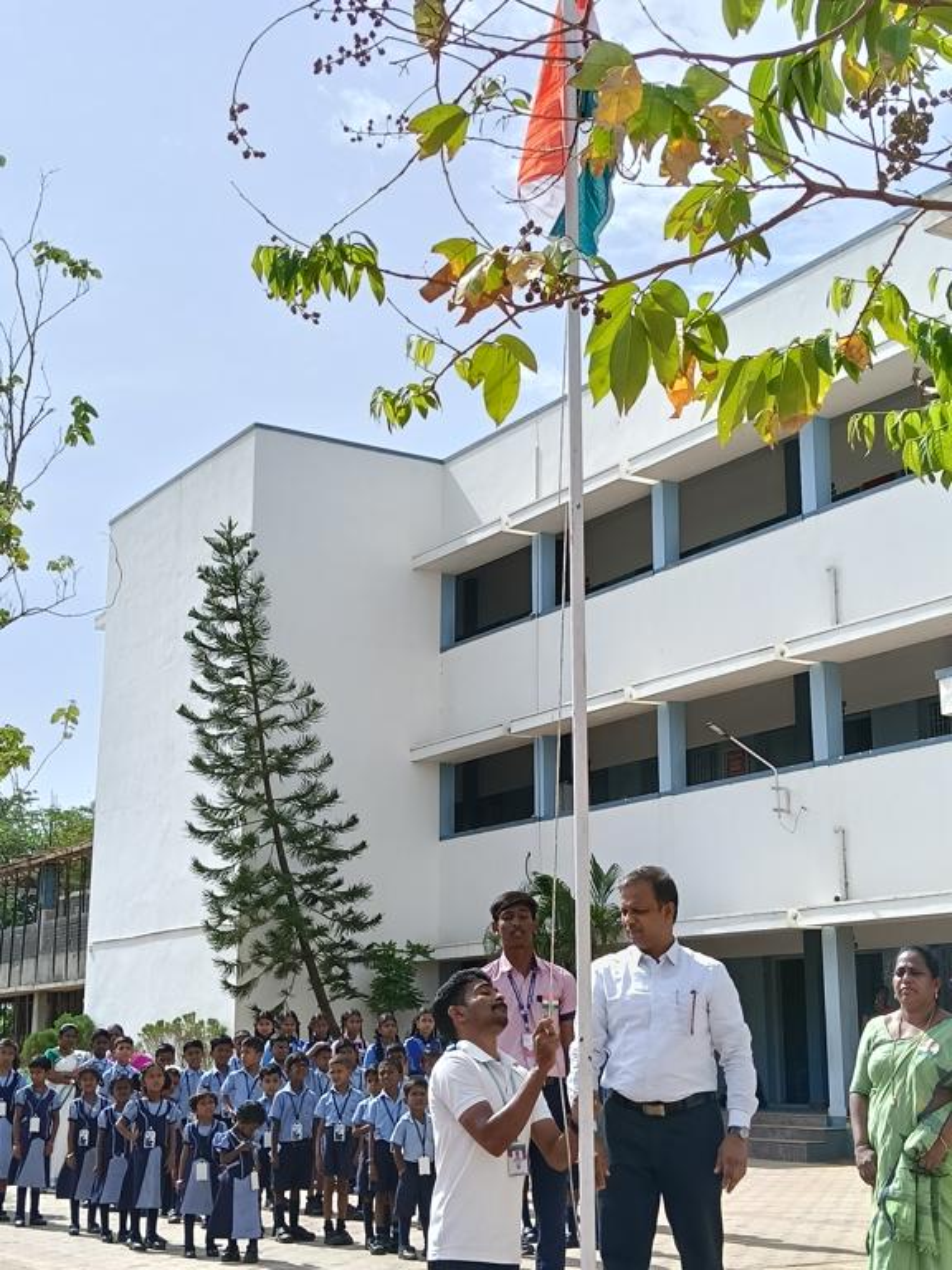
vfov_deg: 40.4
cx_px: 476
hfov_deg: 30.9
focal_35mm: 47
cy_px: 635
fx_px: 1723
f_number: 1.8
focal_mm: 3.98
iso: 50
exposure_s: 1/446
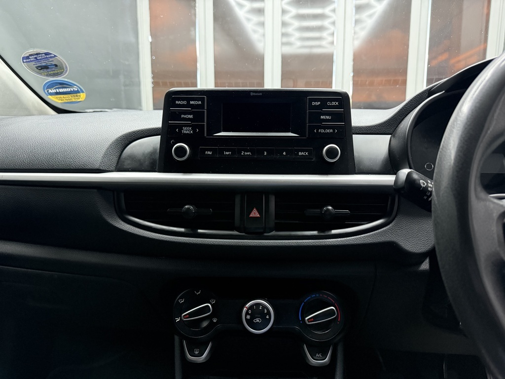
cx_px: 252
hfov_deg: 71.6
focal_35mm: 24
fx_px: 350
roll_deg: +0.1
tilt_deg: -8.3
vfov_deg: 56.8
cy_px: 190
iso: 800
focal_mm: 6.76
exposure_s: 1/50
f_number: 1.78
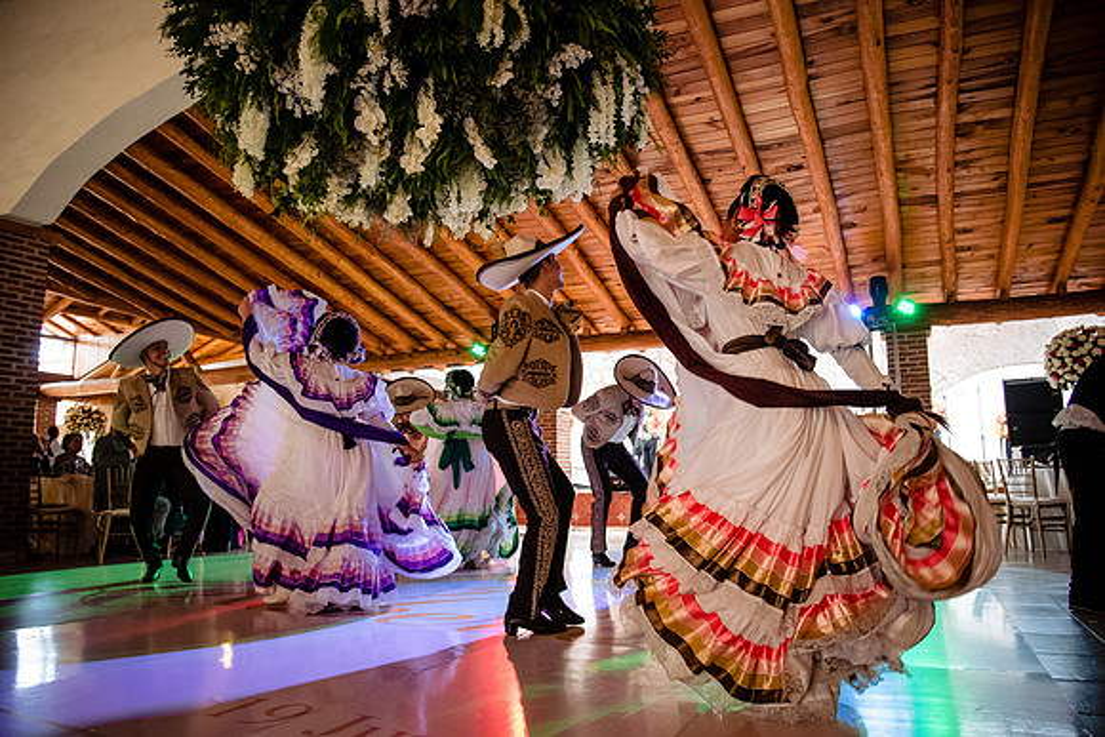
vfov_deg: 51.0
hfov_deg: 71.2
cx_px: 552
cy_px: 368
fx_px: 772
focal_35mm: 25
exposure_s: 1/250
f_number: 4
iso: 5000
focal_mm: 24
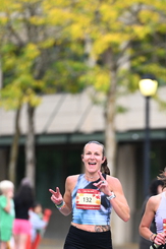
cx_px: 154
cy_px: 192
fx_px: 3117
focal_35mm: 450
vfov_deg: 4.6
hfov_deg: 3.0
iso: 1000
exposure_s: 1/1600
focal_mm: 200
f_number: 2.8
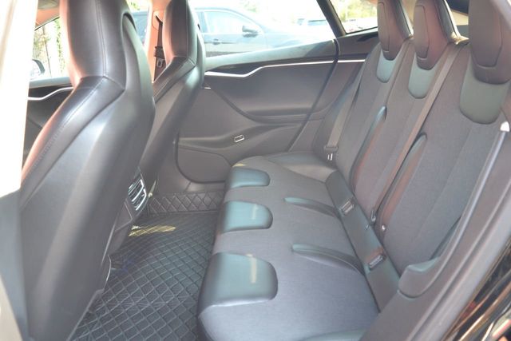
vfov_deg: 43.6
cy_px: 170
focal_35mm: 30
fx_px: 426
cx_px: 256
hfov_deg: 61.9
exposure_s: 1/60
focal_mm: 20
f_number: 3.8
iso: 500
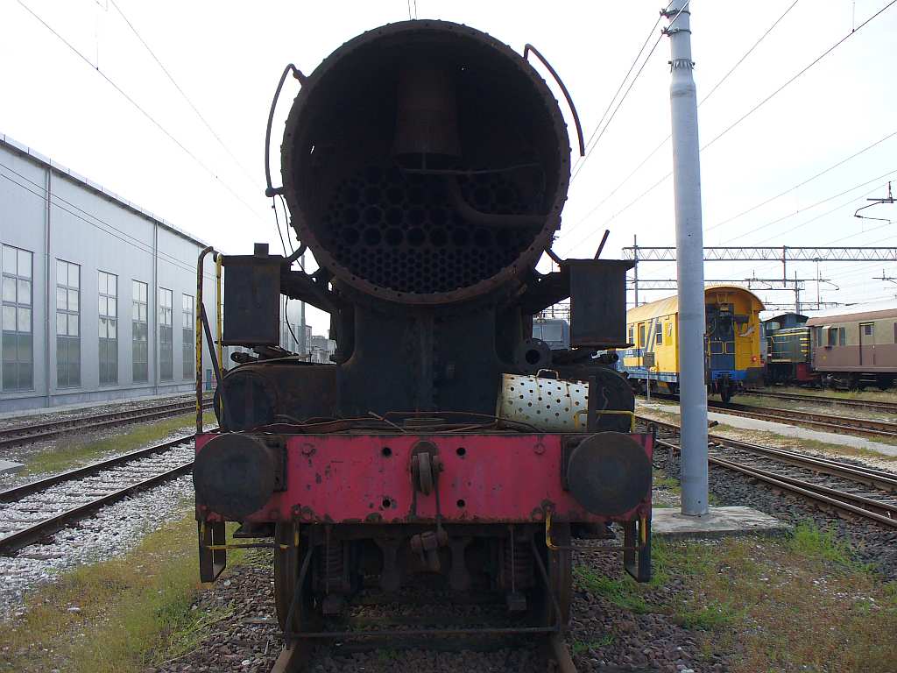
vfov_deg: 38.7
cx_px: 448
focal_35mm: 37
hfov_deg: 50.1
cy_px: 336
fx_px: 959
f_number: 5.6
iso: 80
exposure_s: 1/160
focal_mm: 6.1
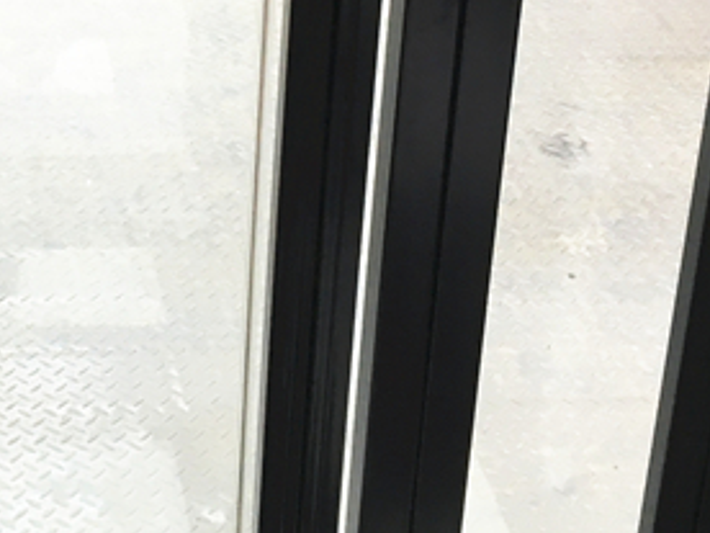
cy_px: -167
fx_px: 1723
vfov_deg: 16.6
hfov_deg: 22.0
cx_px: -77
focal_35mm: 84
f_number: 2.2
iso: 32
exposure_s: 1/33
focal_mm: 4.15
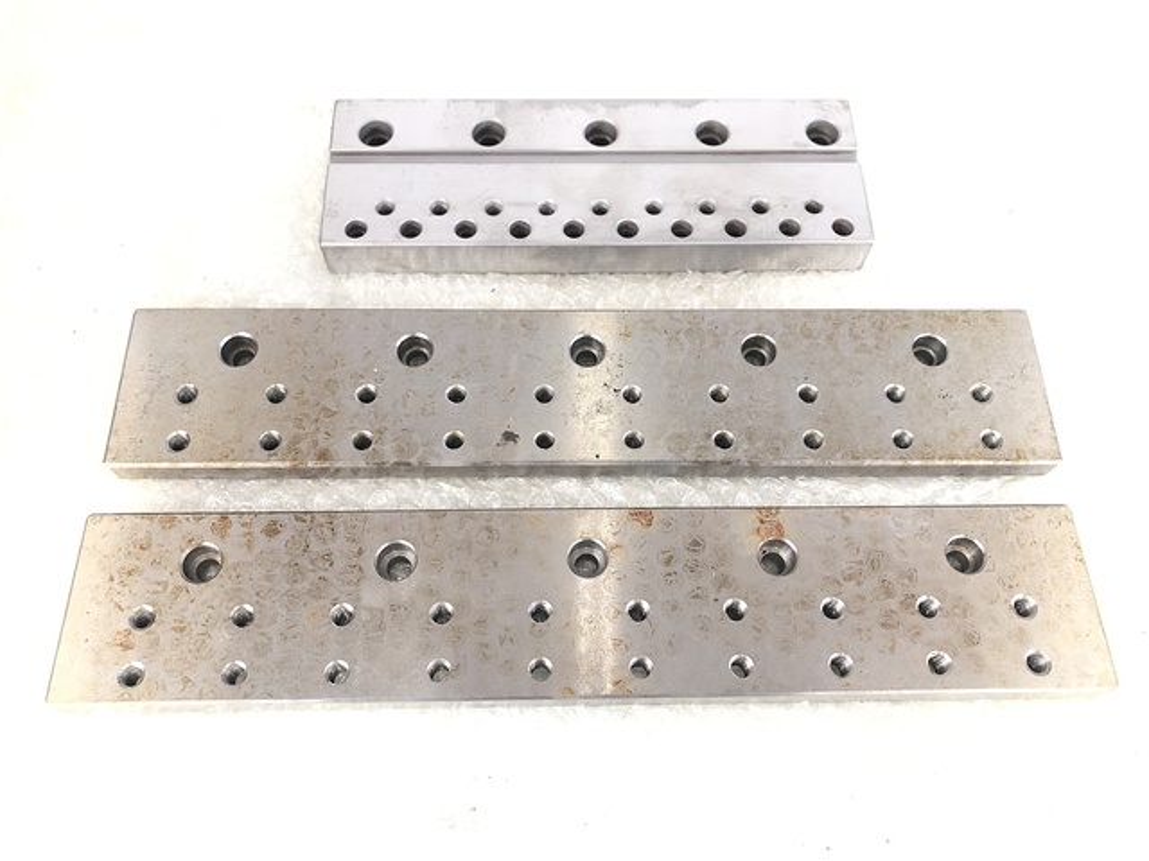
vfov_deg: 49.7
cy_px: 430
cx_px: 574
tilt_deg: -64.6
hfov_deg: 63.4
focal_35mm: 28
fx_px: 929
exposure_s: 1/17
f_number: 1.8
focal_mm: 3.99
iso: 40
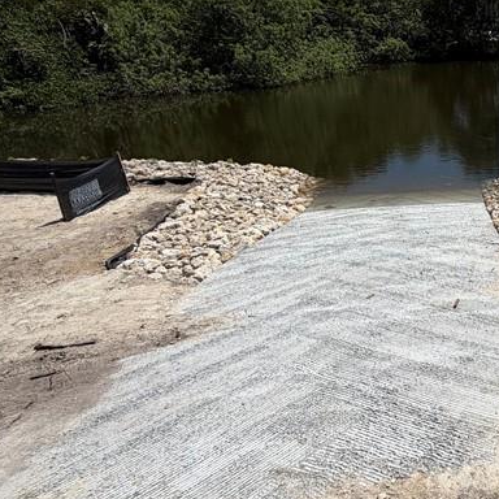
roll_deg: +0.7
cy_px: 196
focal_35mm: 33
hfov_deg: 41.1
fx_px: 538
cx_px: 534
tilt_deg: -19.2
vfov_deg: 49.4
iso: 20
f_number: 2.2
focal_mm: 2.22
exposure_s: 1/1572
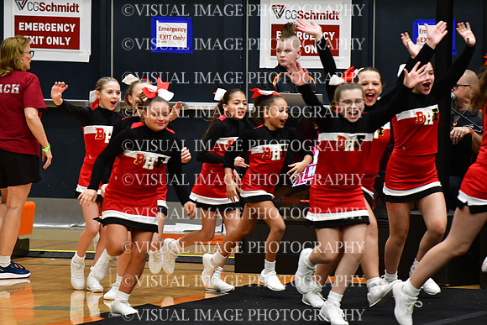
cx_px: 244
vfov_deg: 4.6
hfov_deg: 6.9
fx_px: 4059
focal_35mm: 300
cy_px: 162
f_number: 3.5
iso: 5000
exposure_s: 1/500
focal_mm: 200
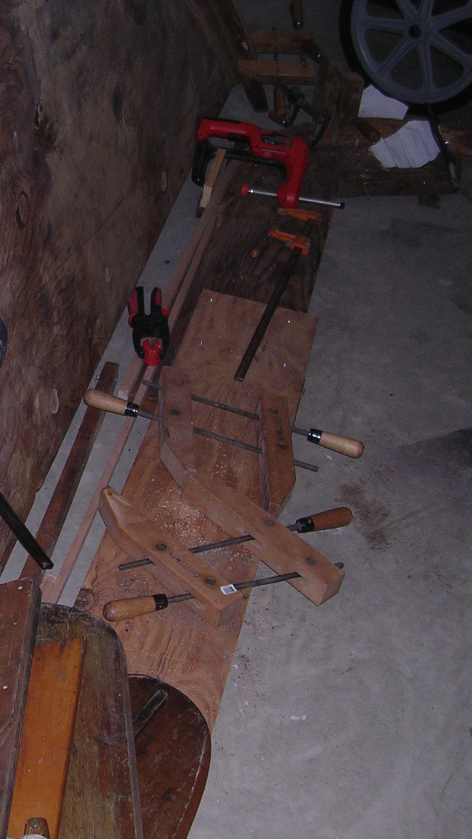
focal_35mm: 56
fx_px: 1246
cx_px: -85
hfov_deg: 20.2
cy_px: 425
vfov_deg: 37.2
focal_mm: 5.8
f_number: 2.8
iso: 136
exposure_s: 1/60.1
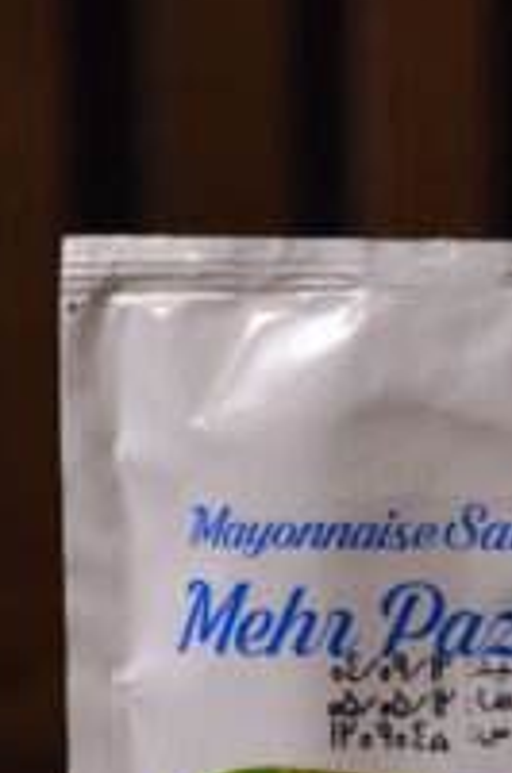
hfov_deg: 8.2
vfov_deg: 12.5
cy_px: 540
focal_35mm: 165
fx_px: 3538
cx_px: 662
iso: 1600
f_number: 5
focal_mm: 34
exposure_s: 1/30
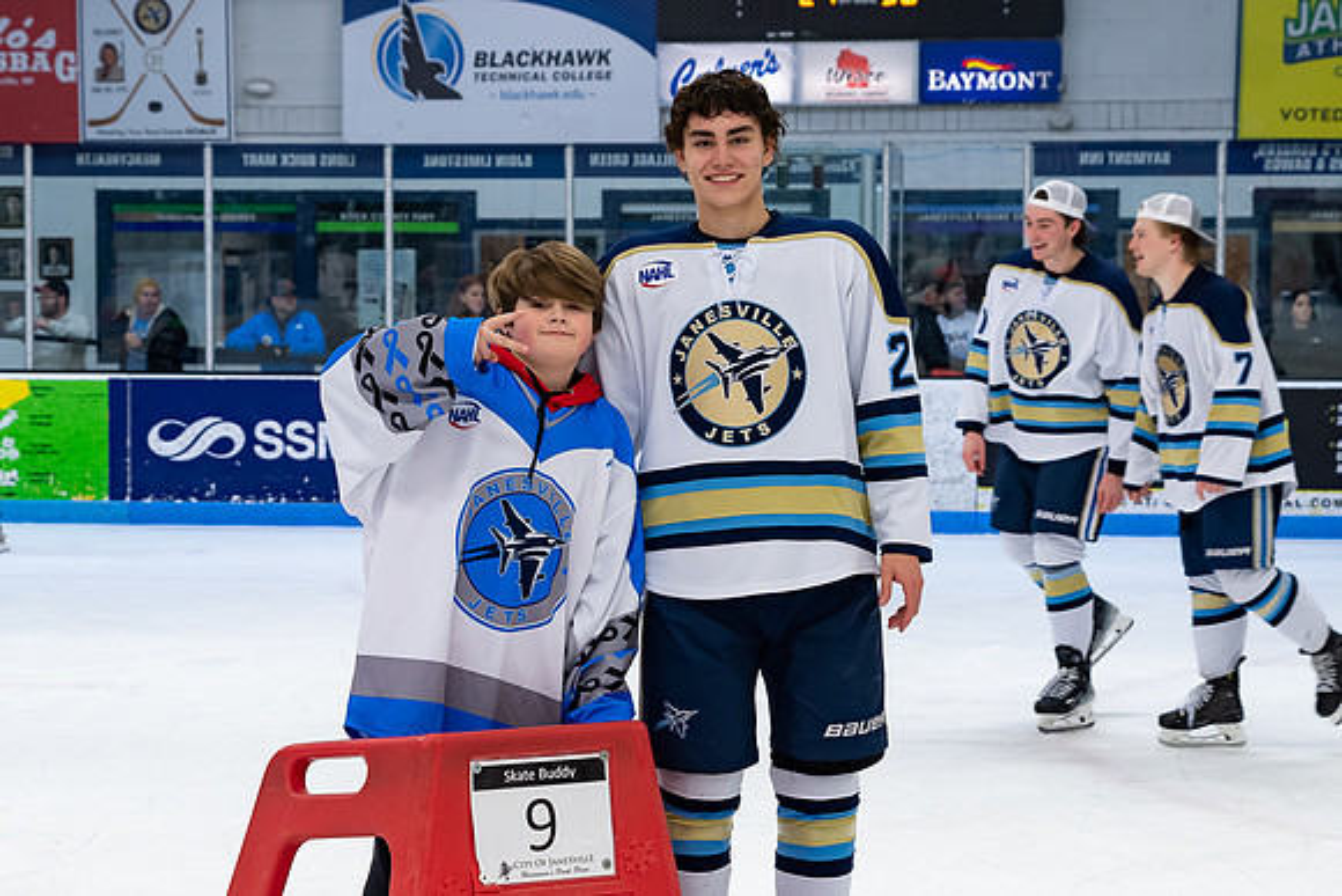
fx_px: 3730
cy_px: 458
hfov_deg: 20.4
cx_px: 666
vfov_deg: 13.7
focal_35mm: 100
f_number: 4
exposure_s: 1/200
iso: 400
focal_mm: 50
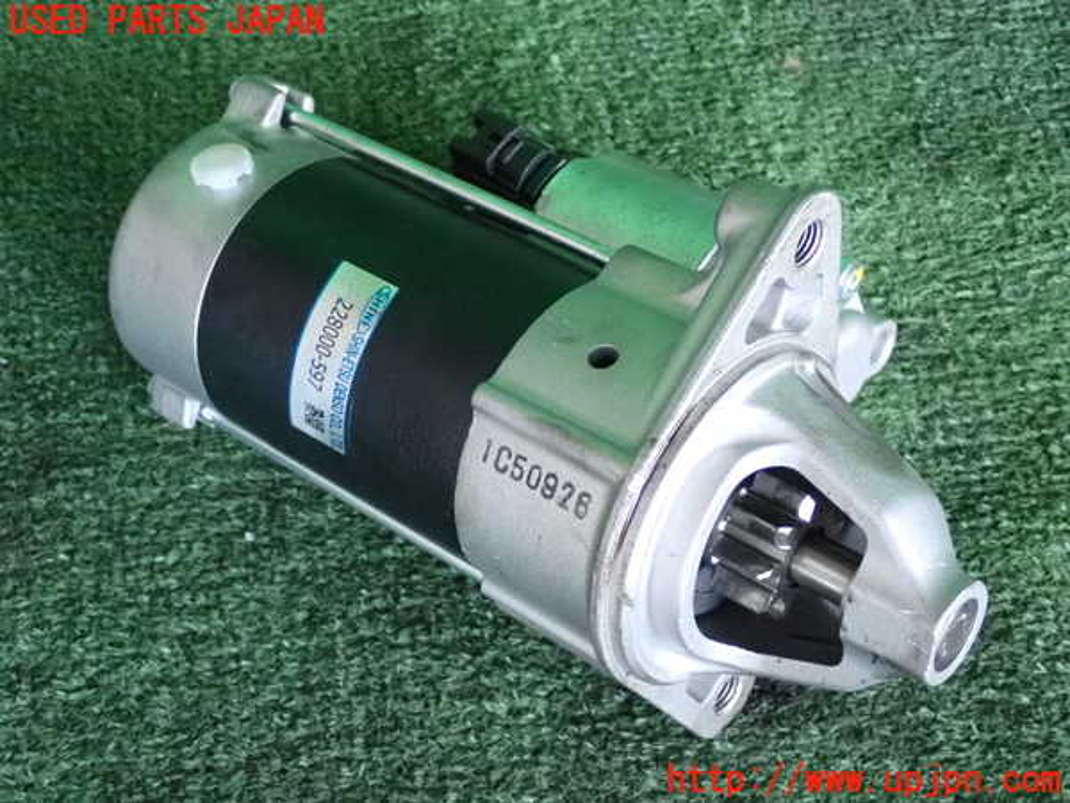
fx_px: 1916
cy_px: 402
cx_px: 535
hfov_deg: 31.2
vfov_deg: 23.7
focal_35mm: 62
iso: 1600
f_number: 3.6
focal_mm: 11.09
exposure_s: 1/125
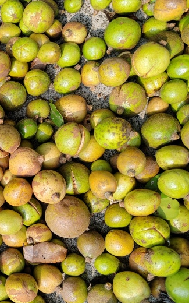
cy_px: 171
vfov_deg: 45.2
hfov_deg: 25.8
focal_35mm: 44
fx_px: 363
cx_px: -43
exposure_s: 1/370
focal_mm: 6.14
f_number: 1.8
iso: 100
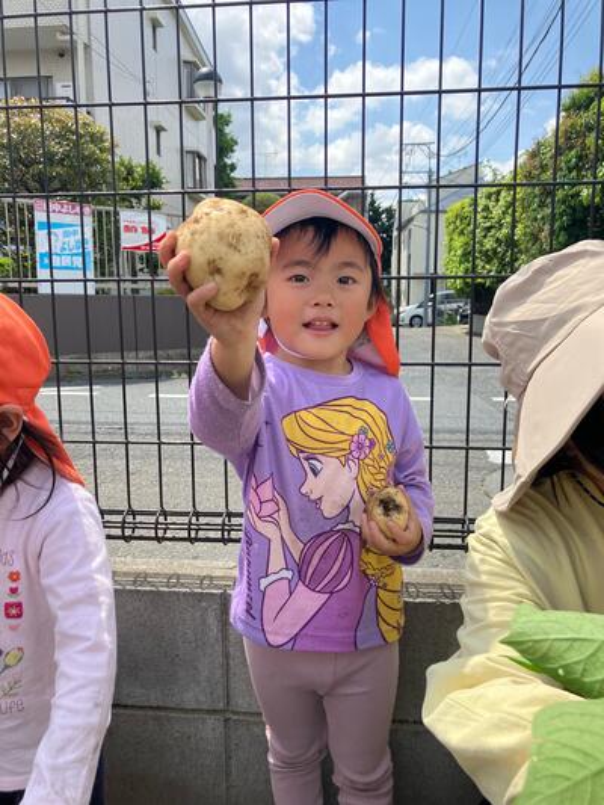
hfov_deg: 49.8
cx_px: 302
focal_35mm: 28
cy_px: 402
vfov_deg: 63.4
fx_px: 651
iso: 32
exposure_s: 1/1056
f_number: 1.8
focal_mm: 3.99
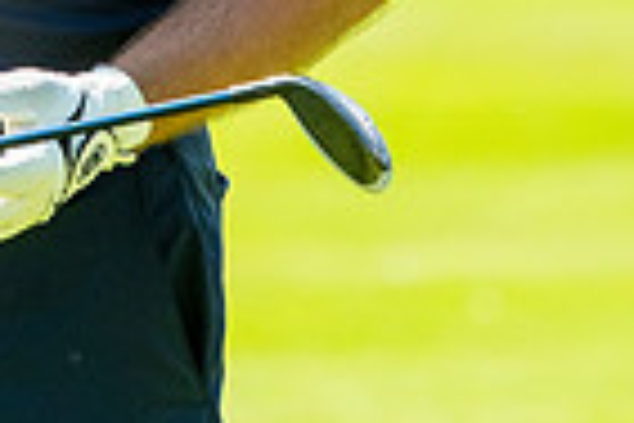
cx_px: -400
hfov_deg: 1.1
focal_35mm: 1852
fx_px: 32613
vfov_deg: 0.7
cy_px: -425
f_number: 6.3
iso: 640
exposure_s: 1/1250
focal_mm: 300
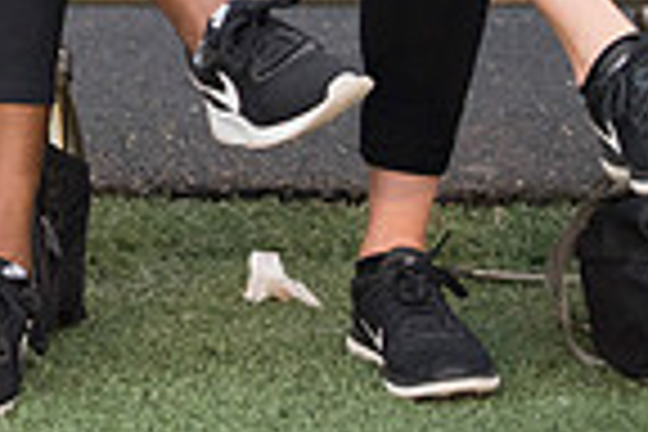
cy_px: -434
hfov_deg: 5.0
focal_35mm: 412
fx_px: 7415
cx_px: -396
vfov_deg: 3.3
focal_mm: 102
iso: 1000
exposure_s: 1/1250
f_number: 2.8
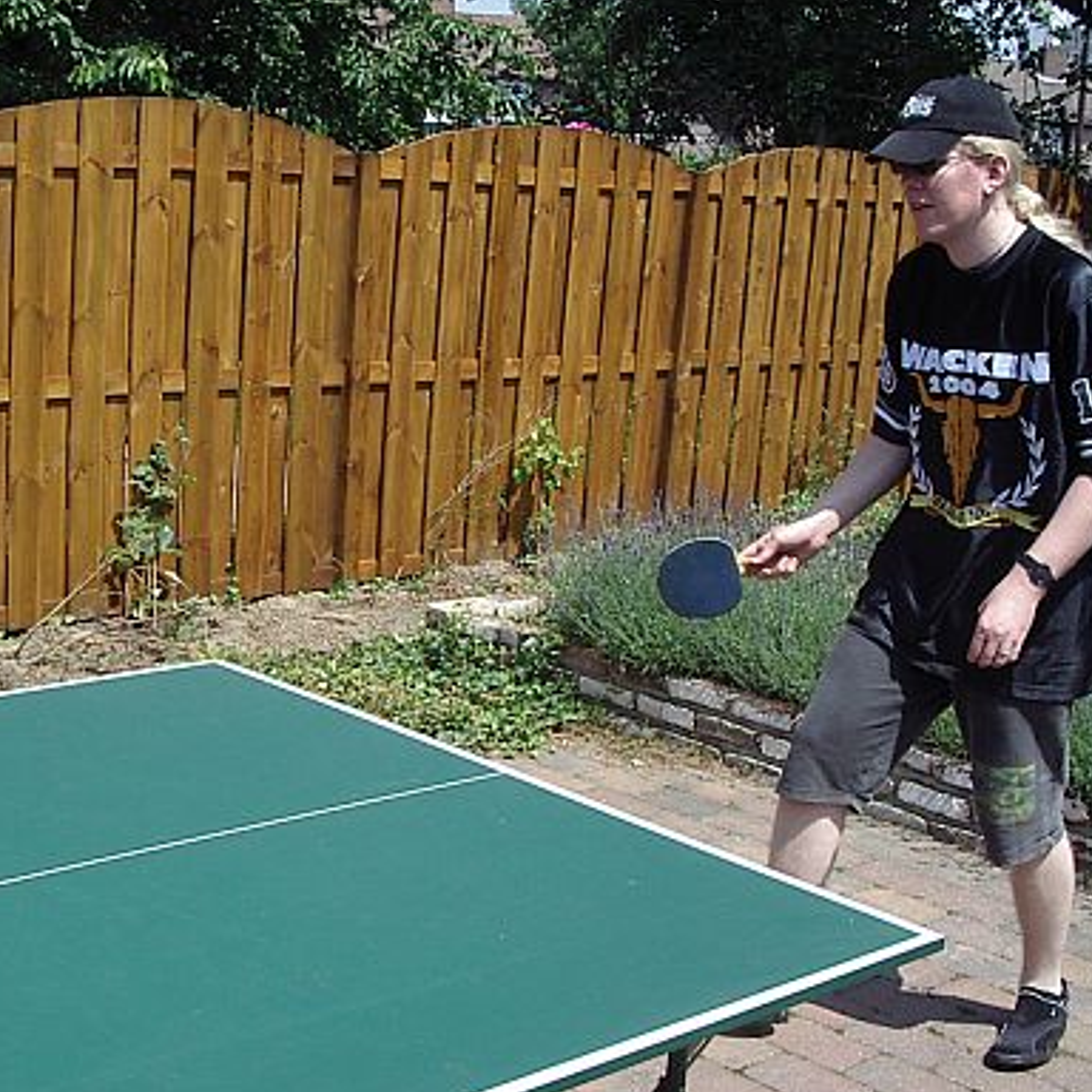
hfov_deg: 30.5
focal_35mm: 56
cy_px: 600
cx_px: 424
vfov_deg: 30.5
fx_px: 1999
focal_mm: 5.8
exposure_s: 1/250
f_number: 4.8
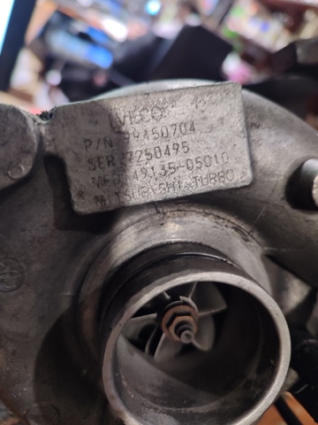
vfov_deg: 69.4
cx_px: 159
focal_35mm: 25
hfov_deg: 54.9
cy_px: 212
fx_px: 306
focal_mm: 5.95
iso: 675
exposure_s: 1/20
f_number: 1.89
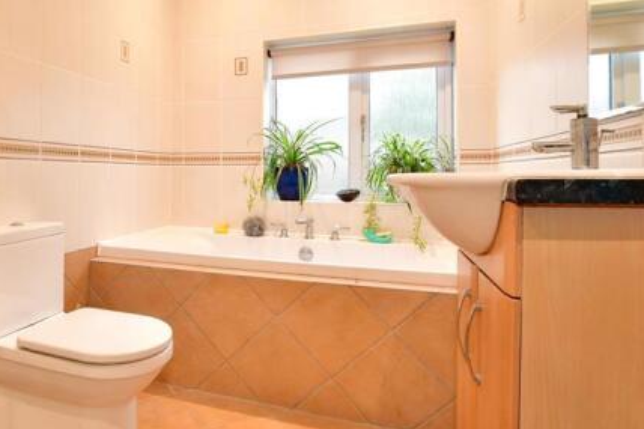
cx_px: 175
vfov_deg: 54.9
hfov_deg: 71.8
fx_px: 411
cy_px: 183
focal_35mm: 23
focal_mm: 10
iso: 200
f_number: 8
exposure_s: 1/2
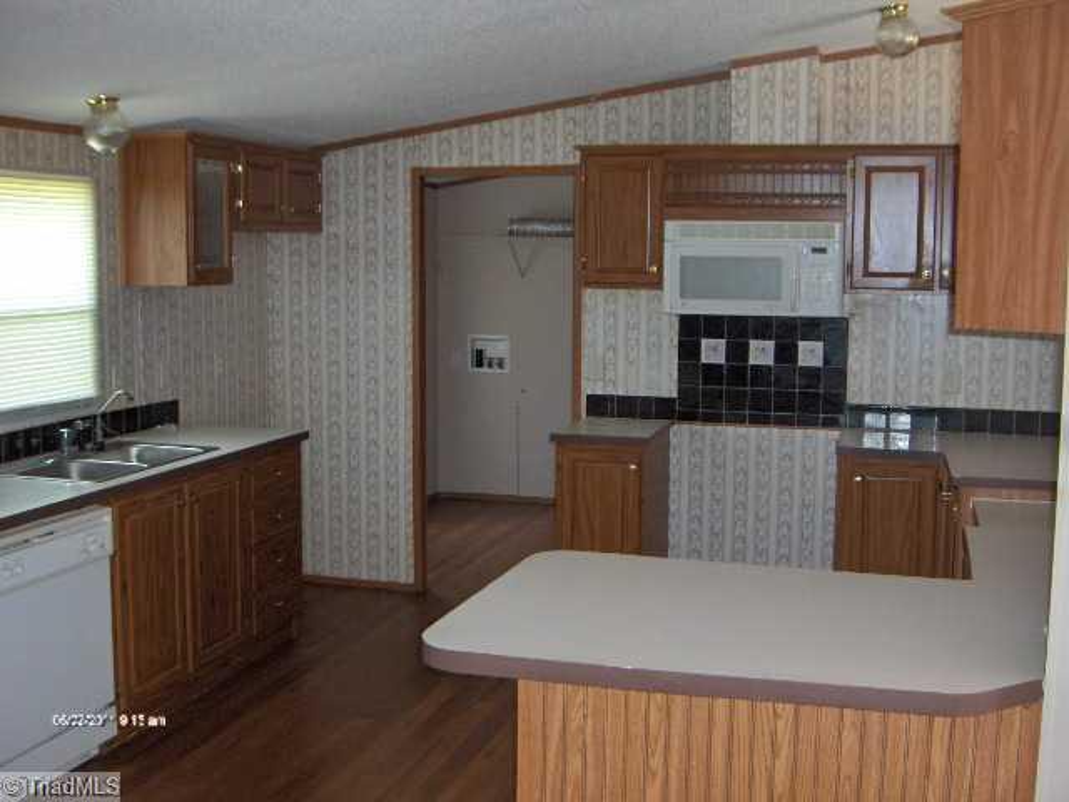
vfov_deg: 36.8
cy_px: 401
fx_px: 1204
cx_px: 534
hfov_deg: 47.9
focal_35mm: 39
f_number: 2.8
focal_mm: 8
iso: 100
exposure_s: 1/60
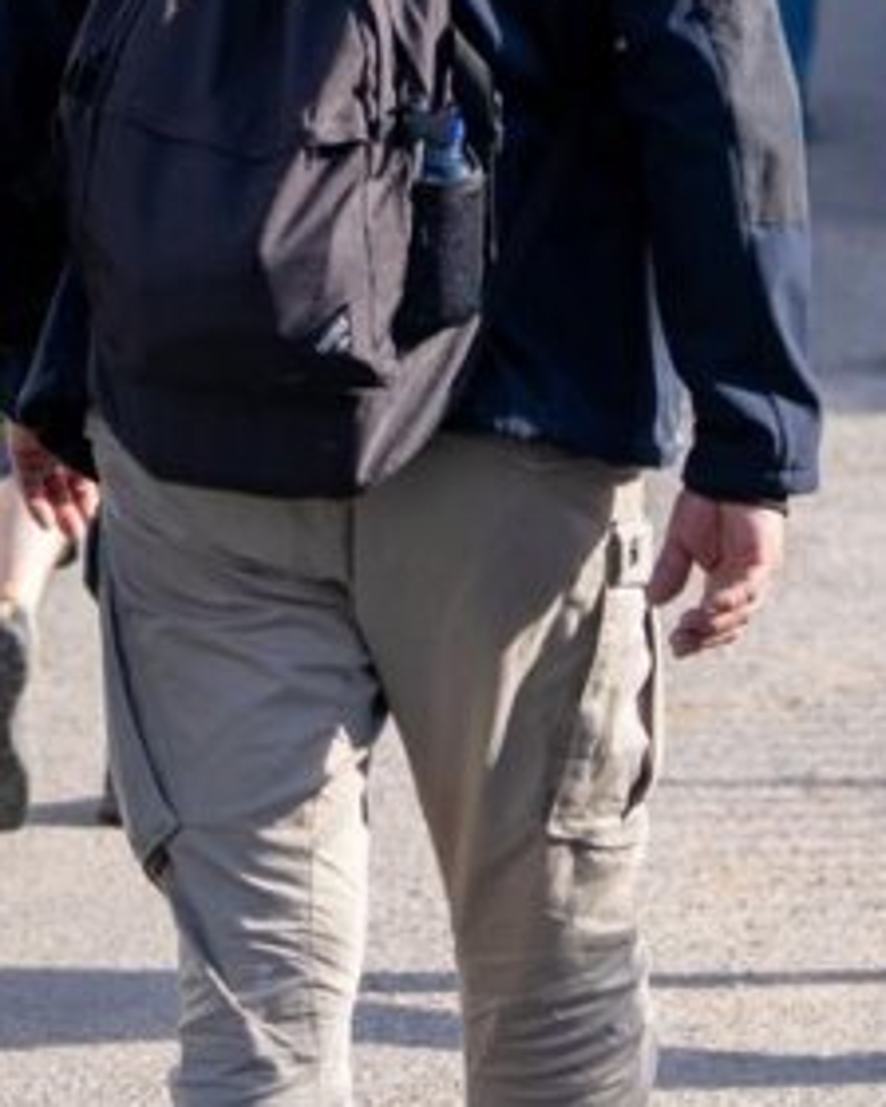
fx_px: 9801
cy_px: -478
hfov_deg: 5.2
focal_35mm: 299
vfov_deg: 6.4
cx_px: 613
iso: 100
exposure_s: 1/500
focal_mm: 70
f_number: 2.8
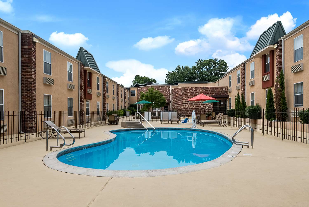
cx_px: 154
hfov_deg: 100.4
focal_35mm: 15
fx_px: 129
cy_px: 104
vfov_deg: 77.4
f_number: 8
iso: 400
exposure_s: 1/250
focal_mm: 15
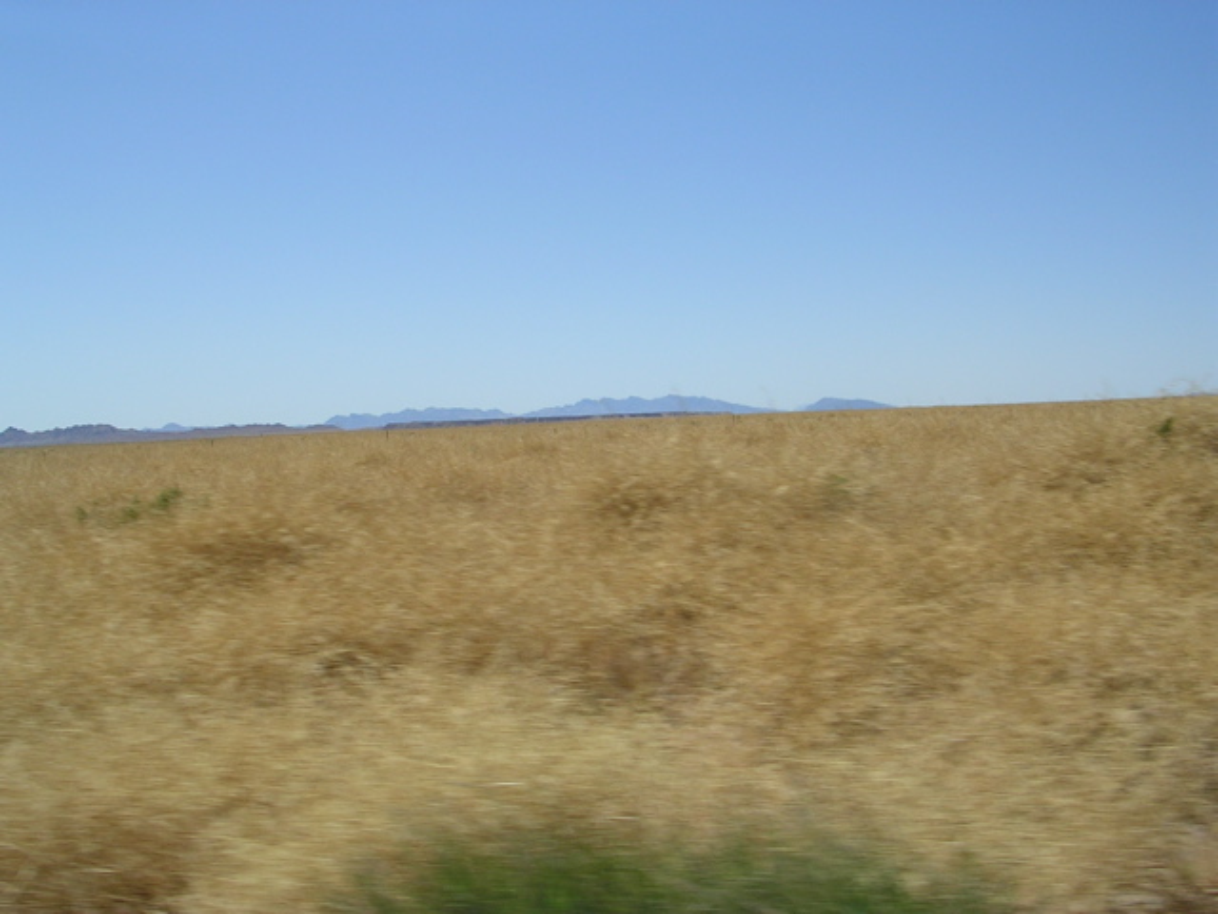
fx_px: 1337
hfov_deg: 49.0
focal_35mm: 38
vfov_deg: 37.7
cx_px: 609
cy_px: 457
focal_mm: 5.8
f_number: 5.6
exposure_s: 1/488
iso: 50
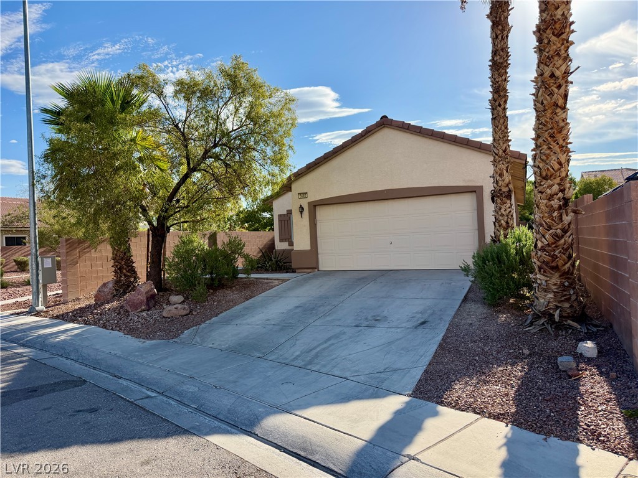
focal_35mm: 24
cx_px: 319
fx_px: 442
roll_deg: +1.4
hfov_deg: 71.6
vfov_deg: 56.8
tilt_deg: +0.2
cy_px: 239
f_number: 1.78
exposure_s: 1/5319
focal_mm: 6.76
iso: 100
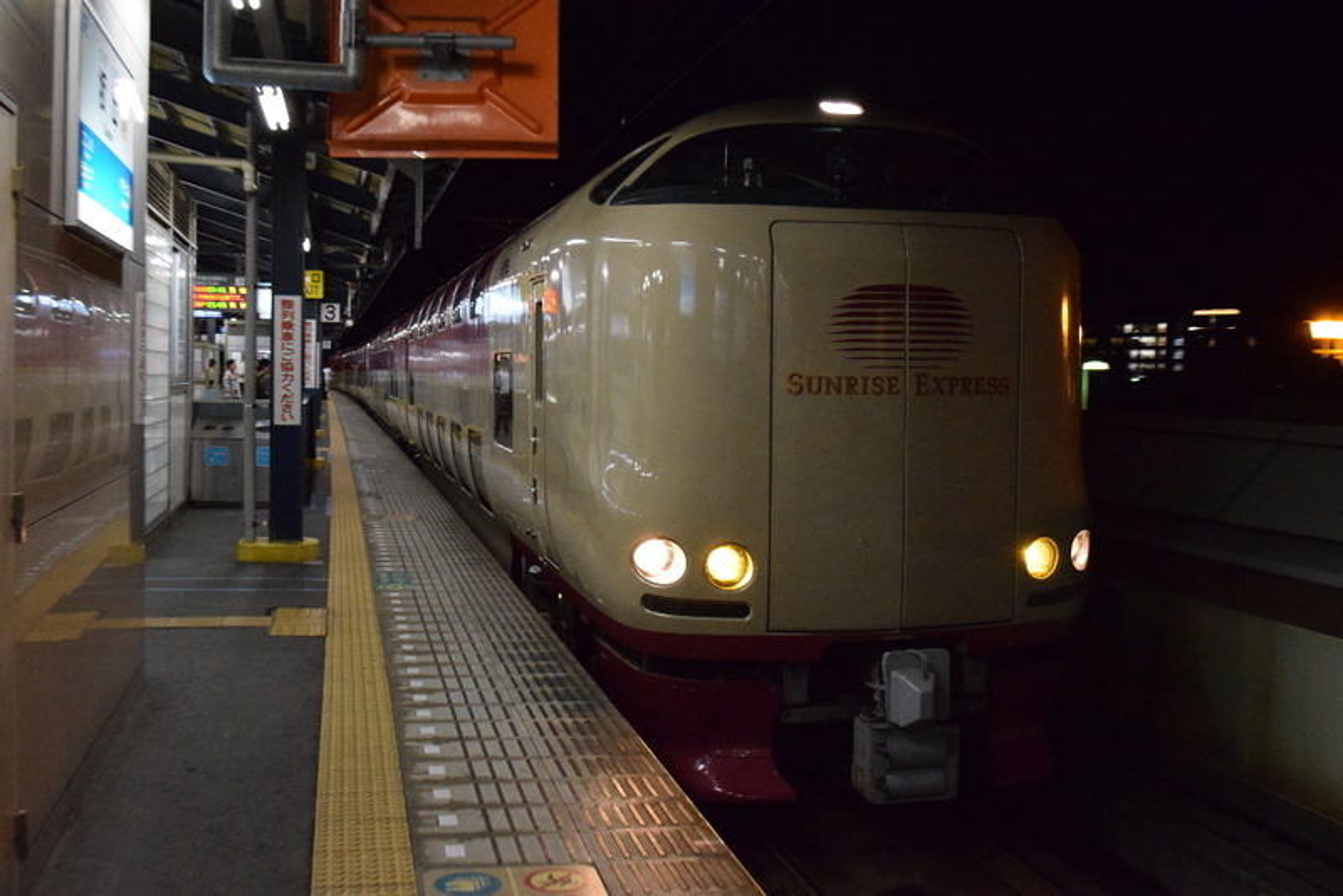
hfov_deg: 43.6
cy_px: 448
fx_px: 1679
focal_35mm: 45
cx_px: 672
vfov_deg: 29.9
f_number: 6.3
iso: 6400
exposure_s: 1/160
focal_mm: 30
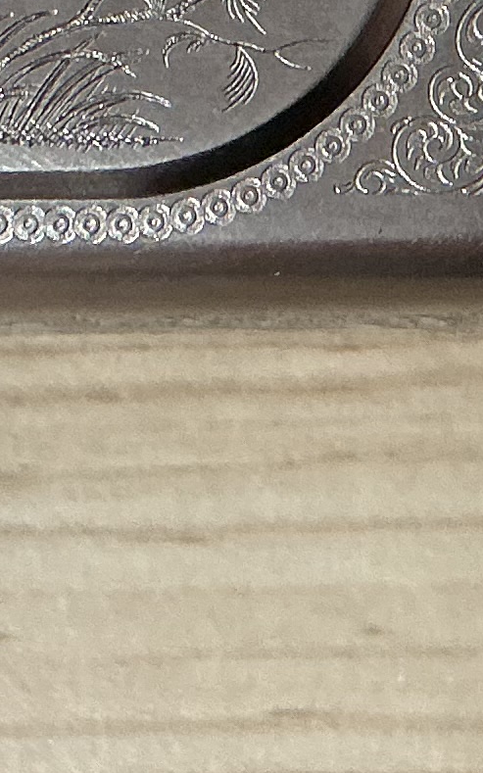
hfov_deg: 8.3
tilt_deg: -80.1
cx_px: 556
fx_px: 3307
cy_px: -338
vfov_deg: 12.7
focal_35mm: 157
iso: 200
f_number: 1.8
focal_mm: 3
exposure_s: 1/40
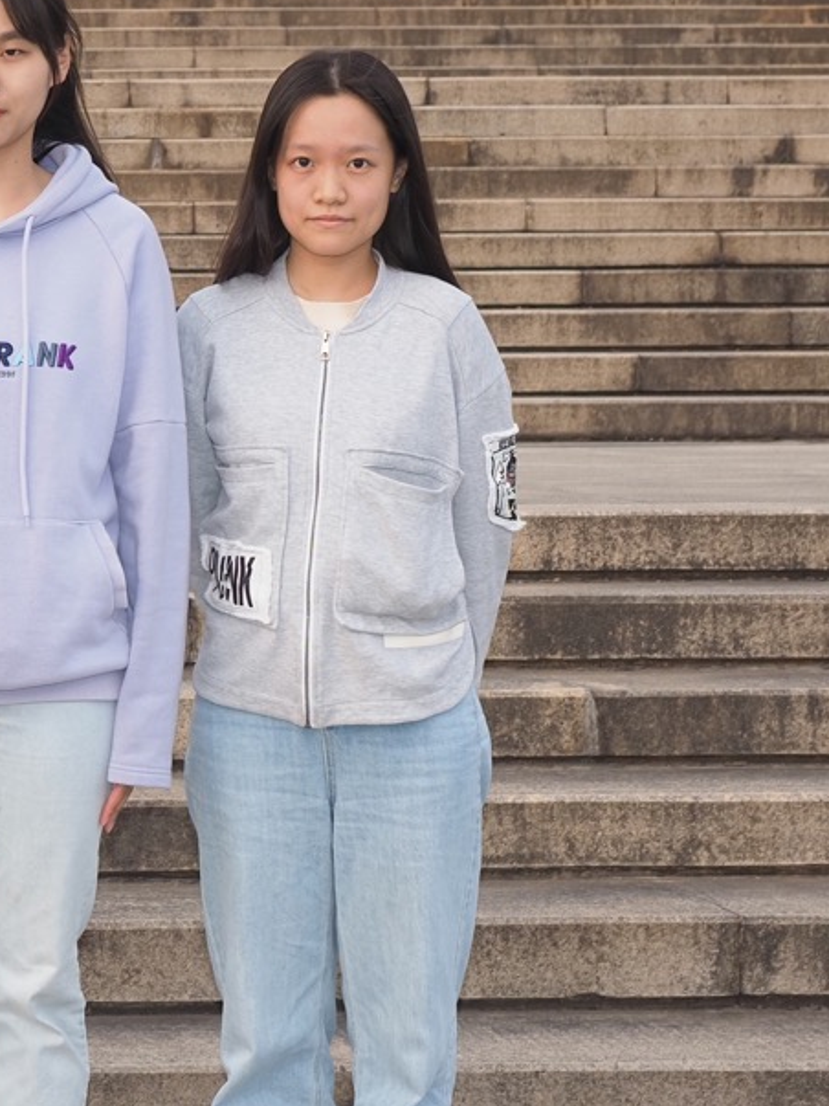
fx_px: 3897
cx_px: -462
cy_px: 427
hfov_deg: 11.6
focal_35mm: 122
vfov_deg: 16.1
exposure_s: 1/200
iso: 200
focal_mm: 23
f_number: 4.5
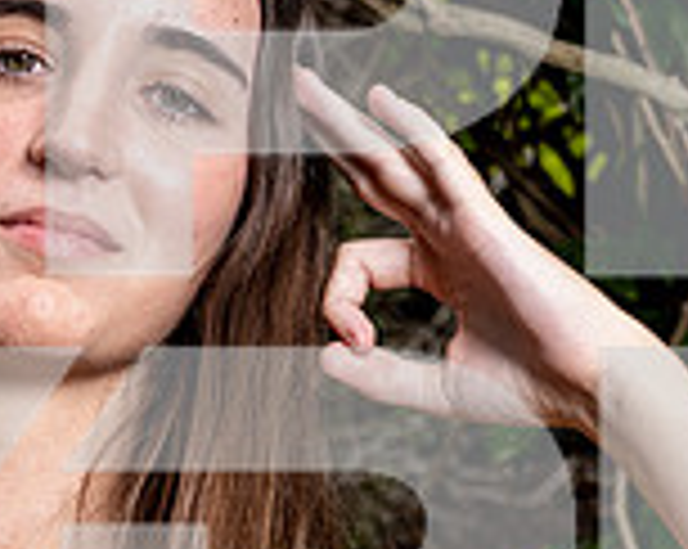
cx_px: -27
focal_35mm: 146
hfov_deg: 13.0
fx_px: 2969
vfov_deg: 10.4
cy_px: 587
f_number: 5.6
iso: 320
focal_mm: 41
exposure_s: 1/250
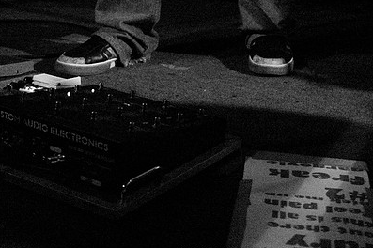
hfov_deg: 26.2
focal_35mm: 77
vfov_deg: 17.7
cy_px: 80
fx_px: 794
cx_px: 118
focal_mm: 35
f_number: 2.8
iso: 1600
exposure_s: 1/30
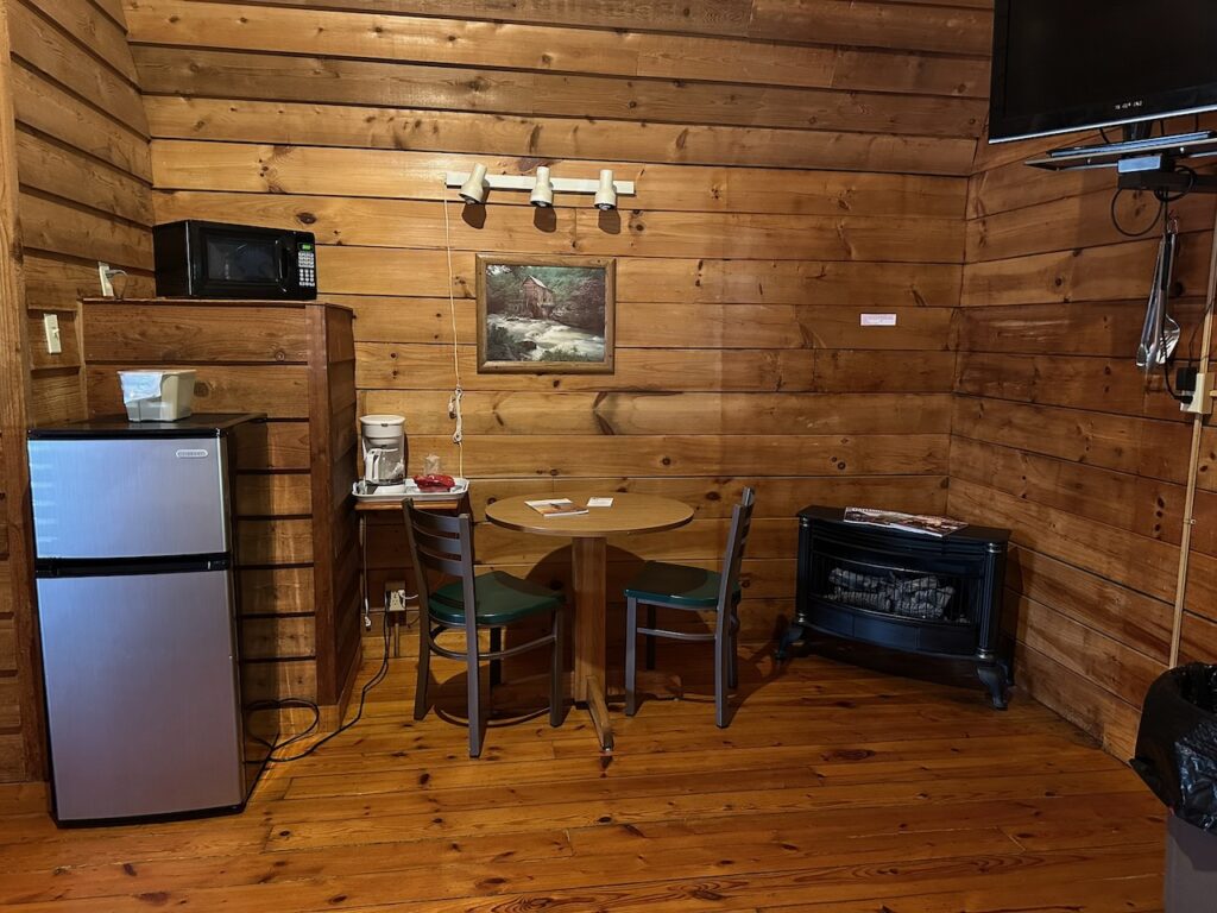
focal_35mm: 24
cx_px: 608
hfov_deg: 71.6
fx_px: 844
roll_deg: -0.9
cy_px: 456
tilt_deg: -7.4
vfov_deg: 56.8
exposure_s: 1/30
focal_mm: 6.86
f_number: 1.78
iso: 1000
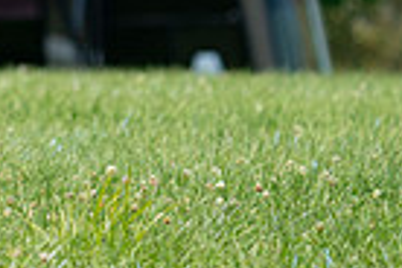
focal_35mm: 1054
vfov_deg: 1.3
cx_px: -201
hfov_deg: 2.0
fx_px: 11769
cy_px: -208
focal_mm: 250
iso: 1000
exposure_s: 1/4000
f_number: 5.6
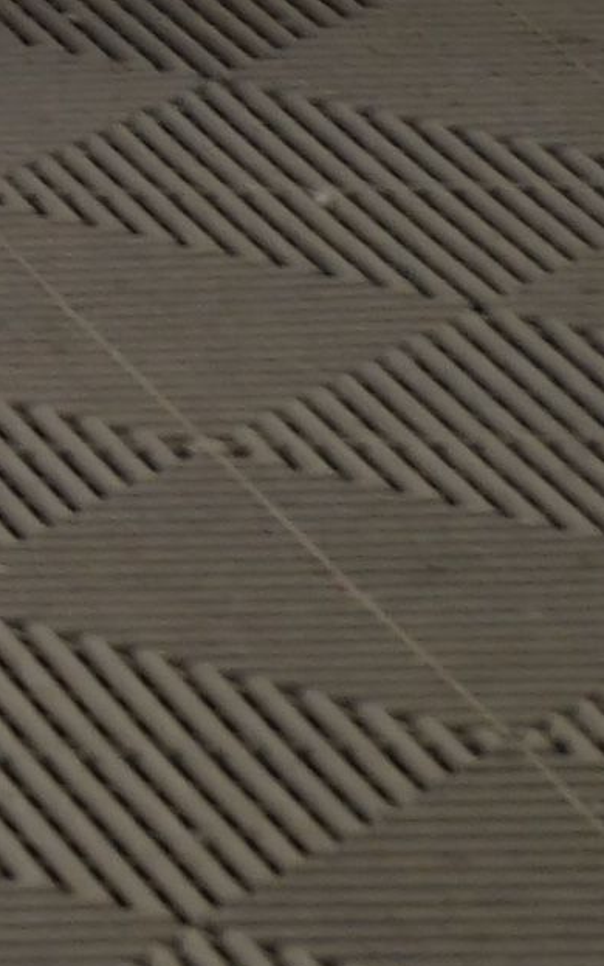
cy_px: -1811
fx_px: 9034
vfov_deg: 5.8
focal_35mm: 343
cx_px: -2469
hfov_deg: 3.5
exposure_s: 1/40
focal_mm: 35
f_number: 6.3
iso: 400
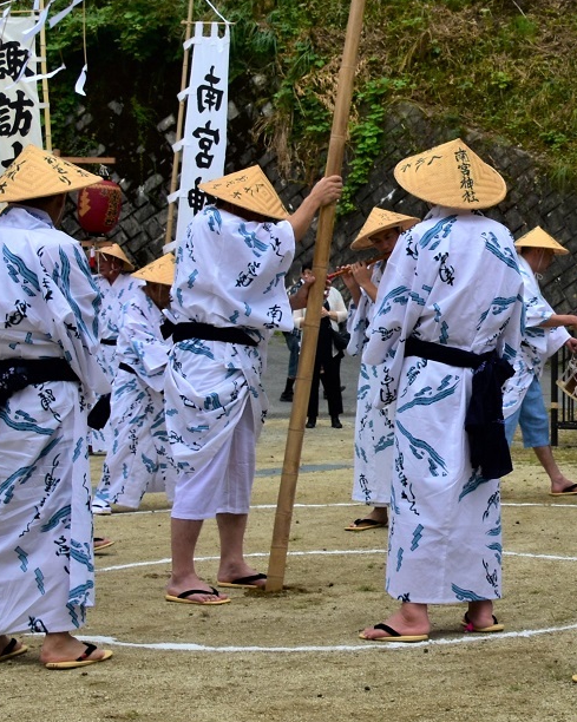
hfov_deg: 18.1
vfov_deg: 23.5
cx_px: 667
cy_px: 286
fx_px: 1730
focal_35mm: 81
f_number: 10
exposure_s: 1/125
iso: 100
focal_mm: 22
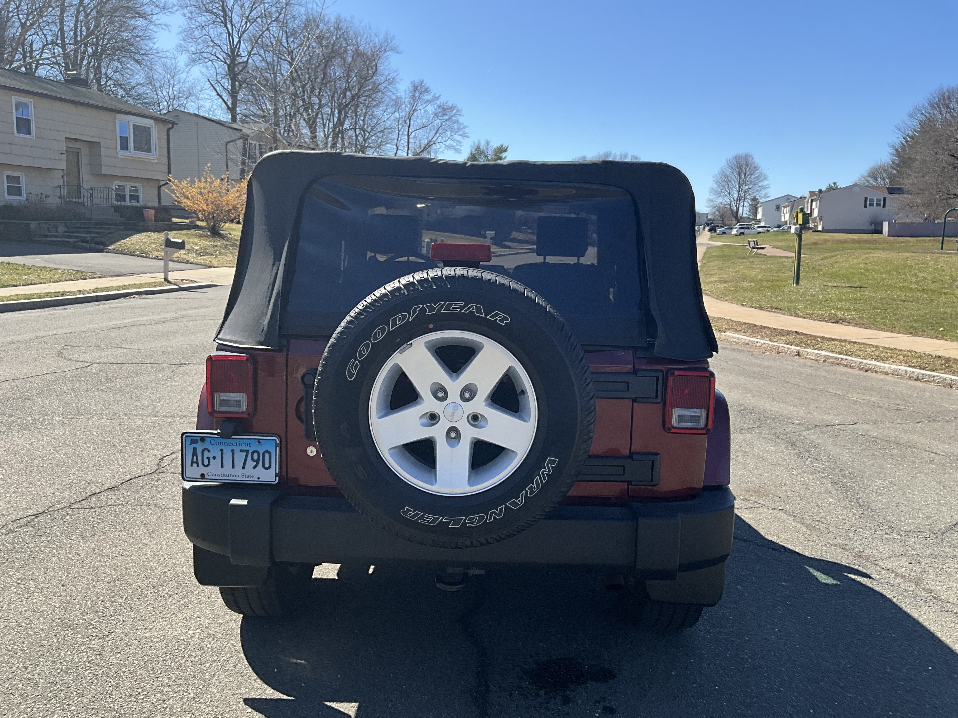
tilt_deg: -9.6
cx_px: 479
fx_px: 803
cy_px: 359
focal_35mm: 29
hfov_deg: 61.7
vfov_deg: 48.2
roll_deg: -0.3
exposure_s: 1/1121
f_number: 1.8
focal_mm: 3
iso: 25
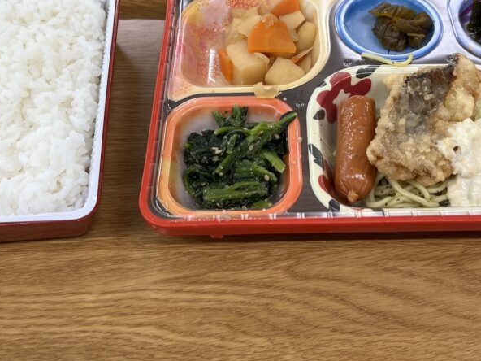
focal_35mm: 45
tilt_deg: -50.2
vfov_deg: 31.3
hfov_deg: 41.9
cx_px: 287
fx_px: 625
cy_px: 72
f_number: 1.5
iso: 64
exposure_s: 1/121
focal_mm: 5.7
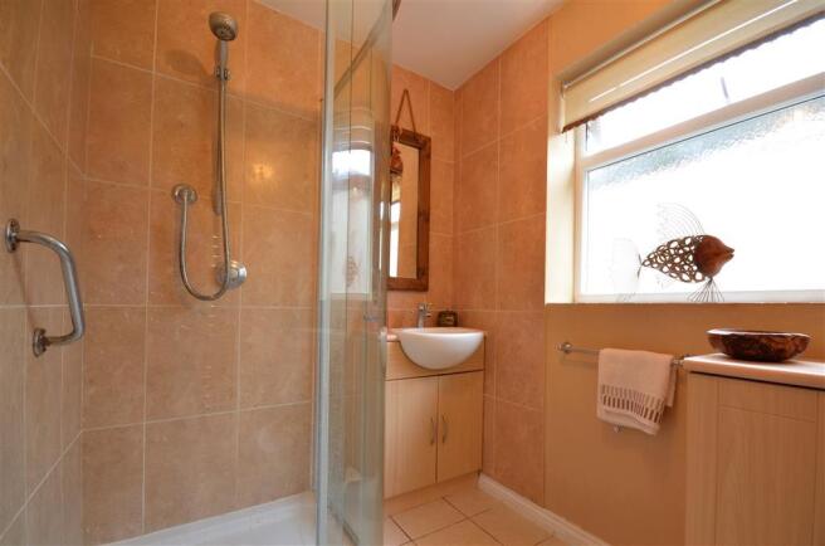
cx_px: 412
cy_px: 273
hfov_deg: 100.5
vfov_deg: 77.0
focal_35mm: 15
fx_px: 343
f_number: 8
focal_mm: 10
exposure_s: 1/4
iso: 200
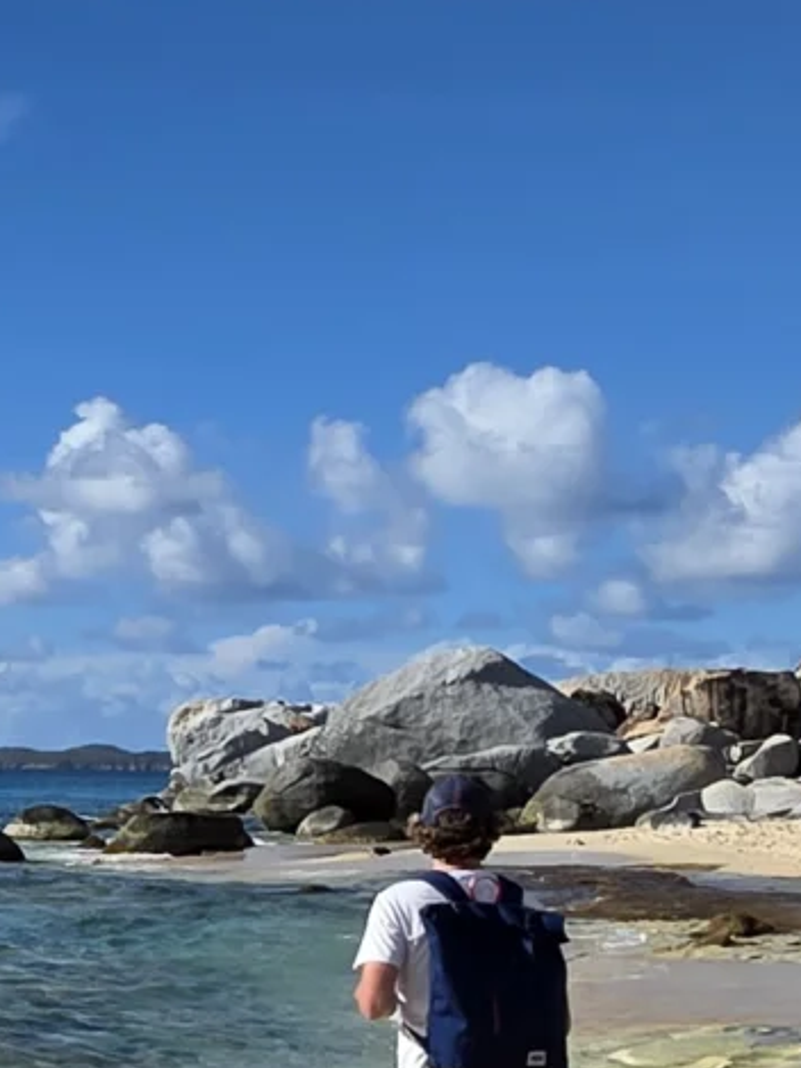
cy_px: 936
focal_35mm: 71
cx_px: -494
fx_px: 2190
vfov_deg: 26.6
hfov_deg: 17.9
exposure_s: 1/4628
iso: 40
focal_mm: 2.2
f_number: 1.9
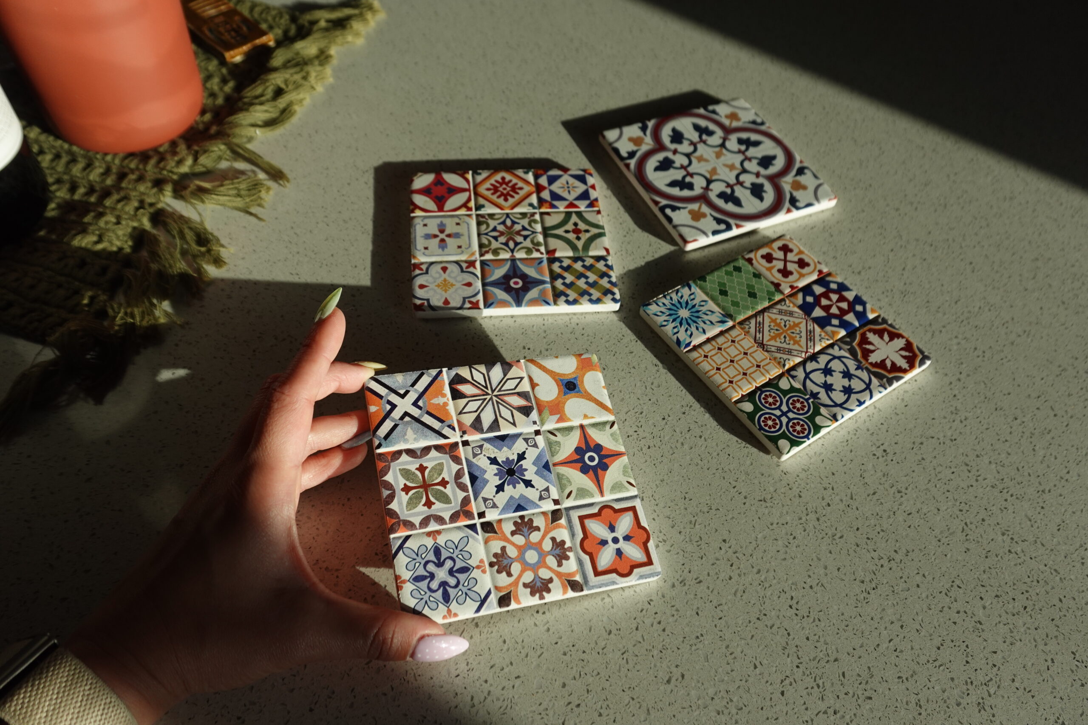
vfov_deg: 47.9
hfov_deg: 67.4
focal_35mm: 27
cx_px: 544
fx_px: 816
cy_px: 362
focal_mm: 10.06
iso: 125
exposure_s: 1/1000
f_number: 3.2
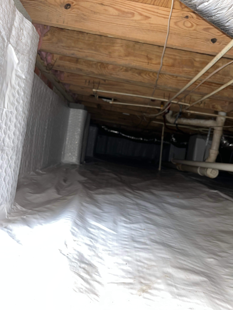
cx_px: 116
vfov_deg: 67.3
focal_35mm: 26
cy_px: 155
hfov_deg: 53.1
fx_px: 233
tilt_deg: -0.8
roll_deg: -8.3
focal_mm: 5.1
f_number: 1.6
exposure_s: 1/16
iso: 50
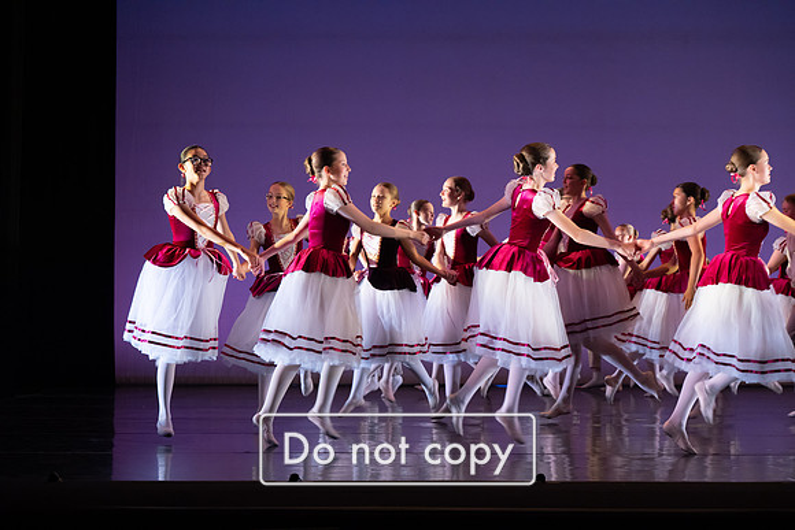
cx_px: 398
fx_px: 1546
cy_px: 265
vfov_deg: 19.5
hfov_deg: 28.8
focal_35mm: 70
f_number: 5
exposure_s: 1/250
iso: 4000
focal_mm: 70
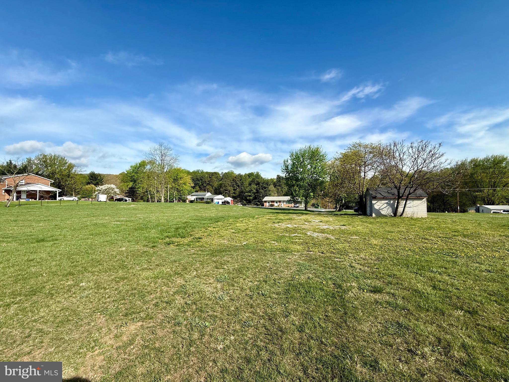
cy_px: 191
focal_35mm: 14
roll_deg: +0.7
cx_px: 254
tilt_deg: +2.8
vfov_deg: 85.7
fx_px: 206
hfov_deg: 102.1
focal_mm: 2.22
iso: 50
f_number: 2.2
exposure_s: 1/1961
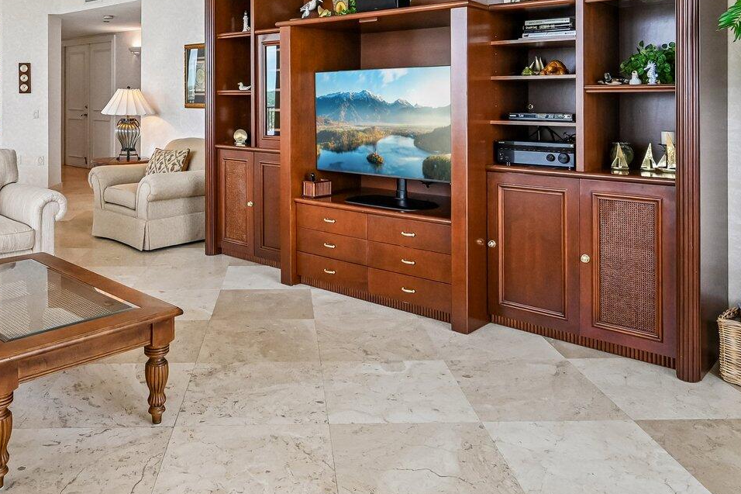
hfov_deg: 61.5
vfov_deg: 41.9
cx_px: 300
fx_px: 617
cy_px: 109
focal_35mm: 30
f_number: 8
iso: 2500
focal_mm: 14
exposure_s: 1/200
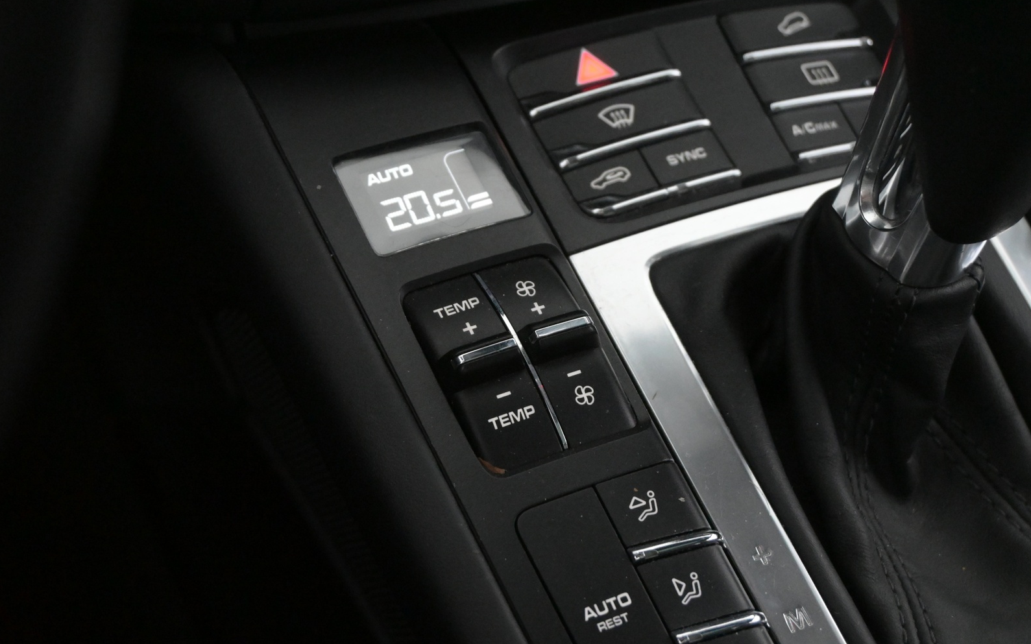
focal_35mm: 53
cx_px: 522
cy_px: 344
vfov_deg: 24.4
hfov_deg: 38.2
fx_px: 1489
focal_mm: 34
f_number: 5
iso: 6400
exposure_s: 1/50
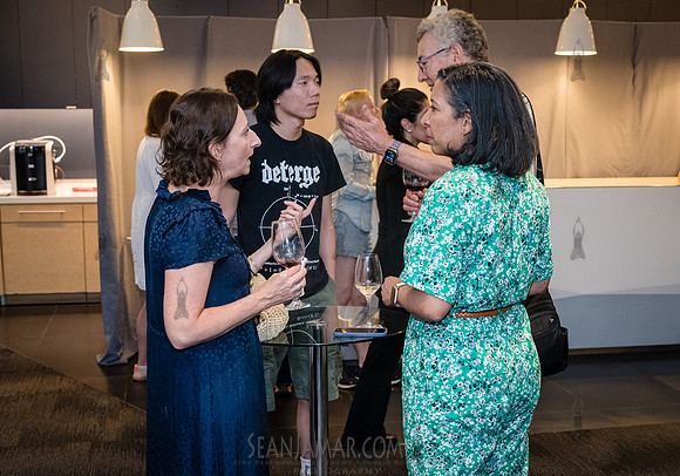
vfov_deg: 26.1
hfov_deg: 36.7
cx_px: 364
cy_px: 282
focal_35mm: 53
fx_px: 1025
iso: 6400
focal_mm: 42
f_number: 4.5
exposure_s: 1/160
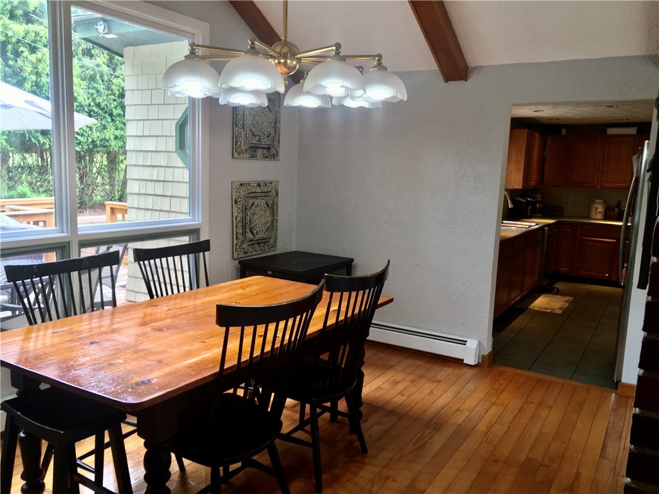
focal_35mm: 29
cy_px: 247
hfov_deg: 61.7
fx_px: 552
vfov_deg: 48.2
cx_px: 330
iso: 32
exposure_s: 1/60
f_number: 2.2
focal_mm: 4.15
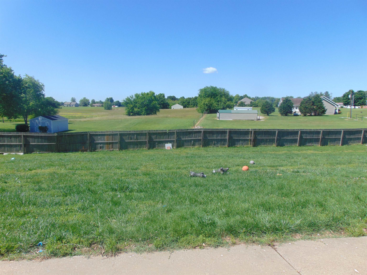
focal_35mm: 25
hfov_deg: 69.4
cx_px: 184
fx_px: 265
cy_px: 138
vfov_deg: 54.9
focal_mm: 4.5
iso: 80
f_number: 7.7
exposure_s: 1/200
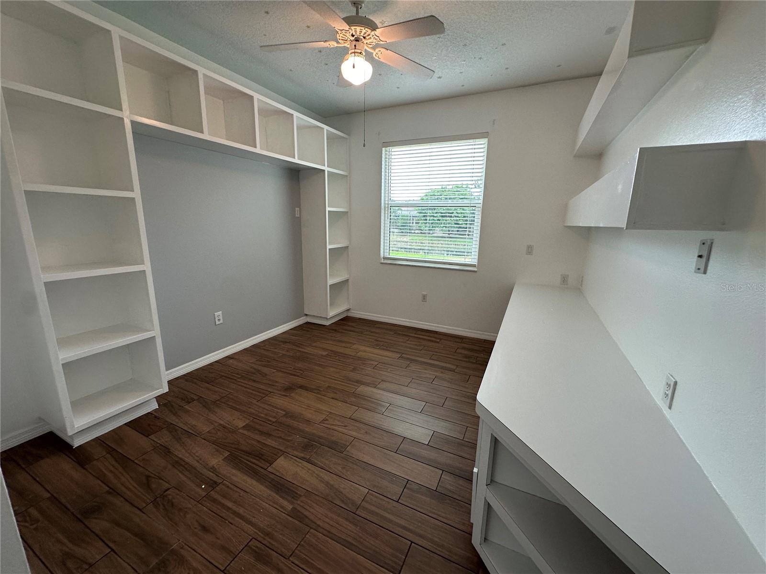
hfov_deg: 102.1
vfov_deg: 85.7
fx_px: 310
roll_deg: -1.5
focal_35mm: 14
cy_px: 287
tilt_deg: -12.2
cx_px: 383
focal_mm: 2.22
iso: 125
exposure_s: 1/120
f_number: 2.2
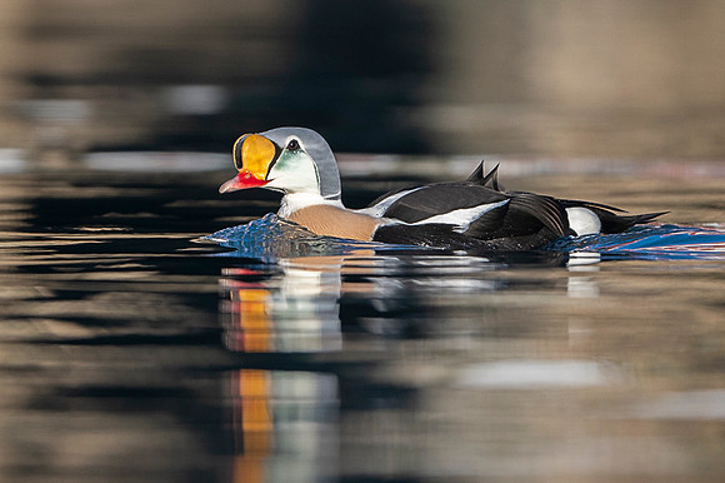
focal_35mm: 1093
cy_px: 191
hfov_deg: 1.9
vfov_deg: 1.3
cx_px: 246
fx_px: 21999
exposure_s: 1/5000
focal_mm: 500
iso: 500
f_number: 4
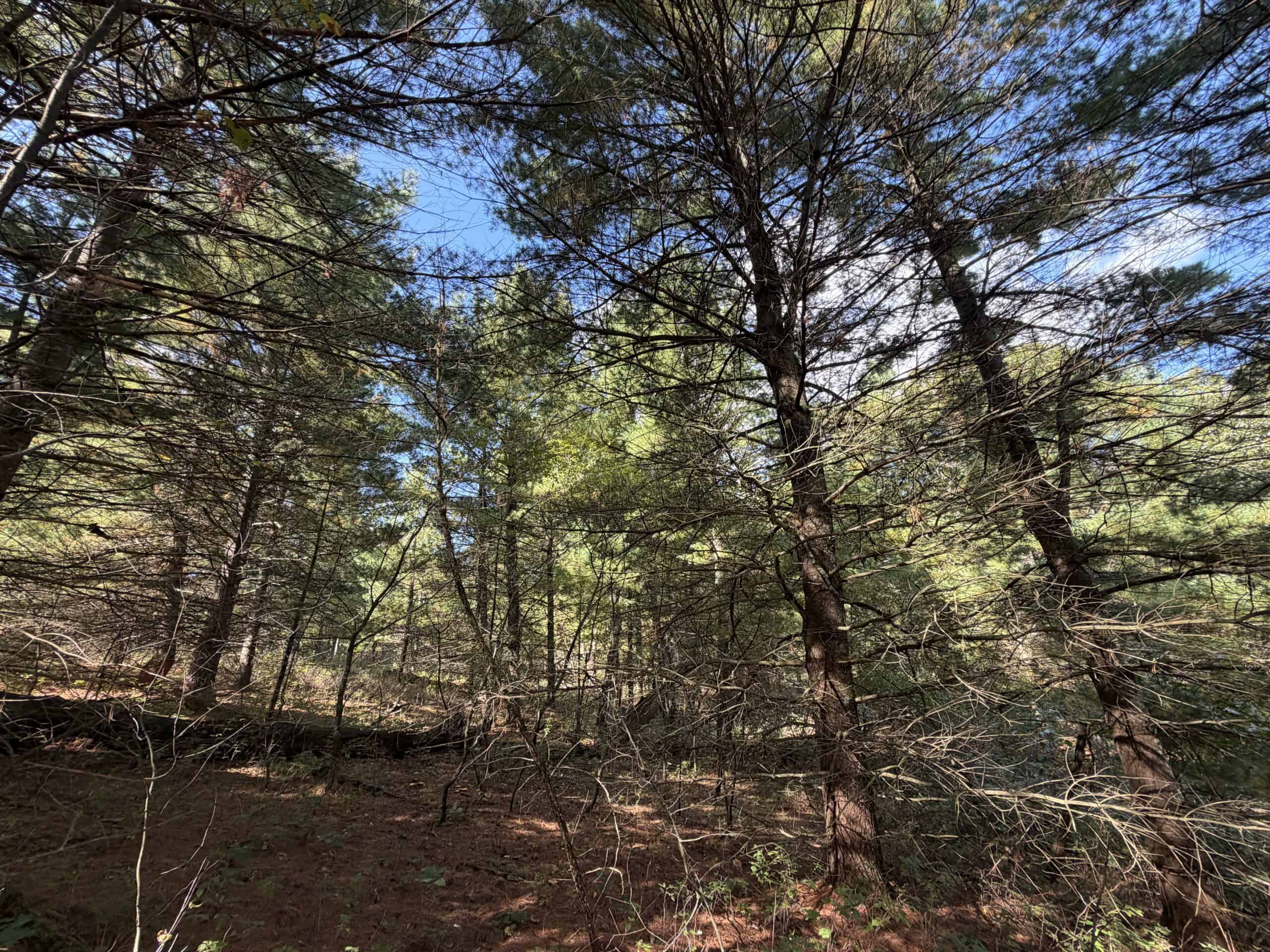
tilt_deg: +24.1
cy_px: 476
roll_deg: +3.4
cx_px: 635
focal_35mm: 14
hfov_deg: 102.1
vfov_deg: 85.7
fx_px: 514
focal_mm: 2.22
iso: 80
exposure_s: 1/121
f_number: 2.2
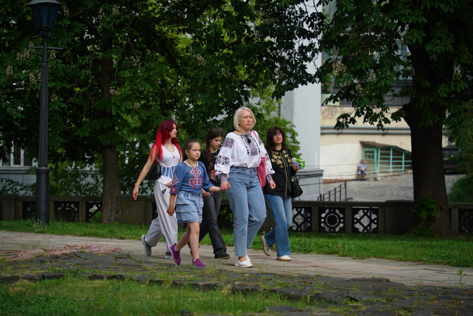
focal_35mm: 200
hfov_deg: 10.3
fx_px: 2630
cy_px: 158
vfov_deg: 6.9
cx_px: 236
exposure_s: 1/250
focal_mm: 200
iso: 100
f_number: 5.6
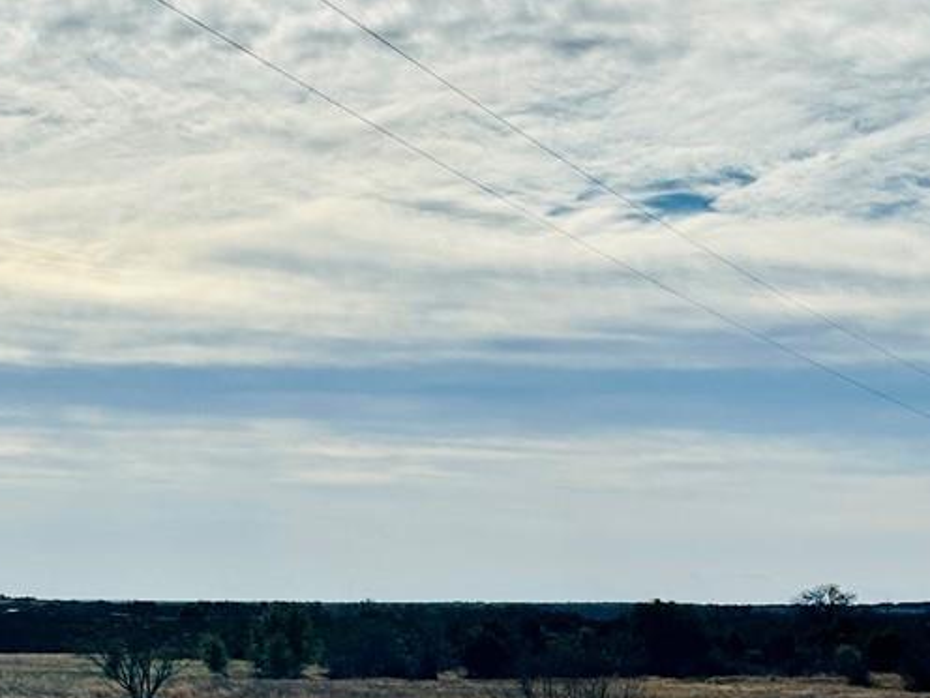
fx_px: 2660
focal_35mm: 99
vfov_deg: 14.9
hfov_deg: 19.8
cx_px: 300
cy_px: 539
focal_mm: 6.86
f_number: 1.78
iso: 80
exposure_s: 1/18519
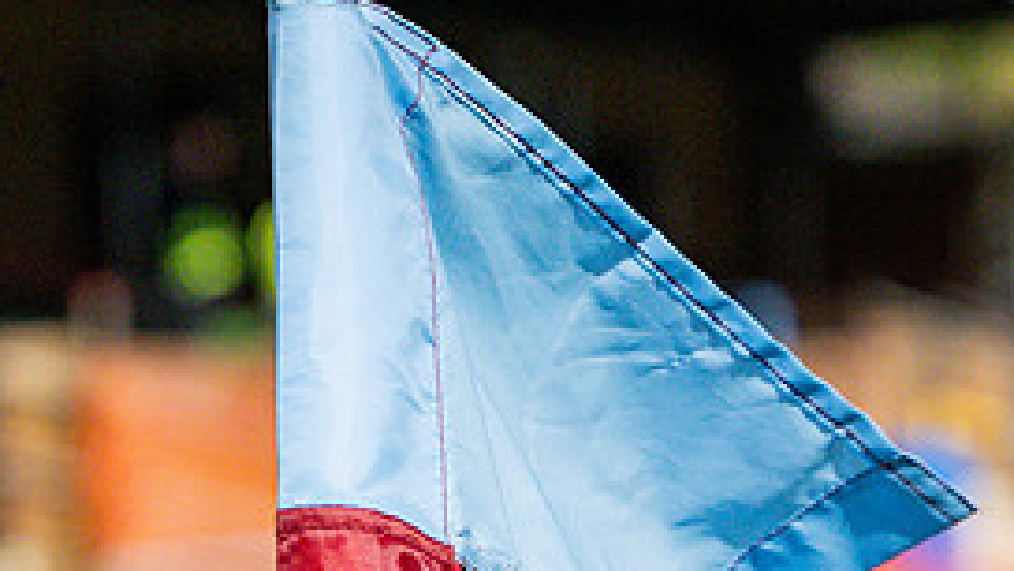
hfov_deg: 6.5
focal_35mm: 330
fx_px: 8873
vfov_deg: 3.7
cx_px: 468
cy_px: 620
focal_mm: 85
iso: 1000
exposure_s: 1/12800
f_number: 4.5
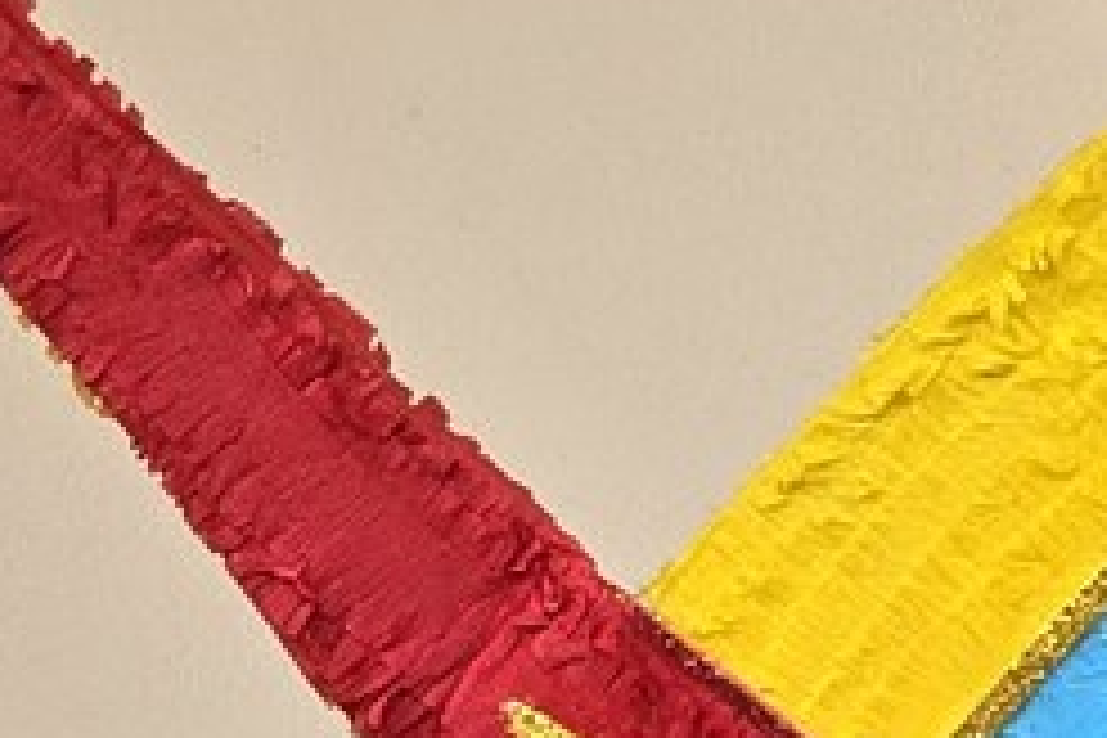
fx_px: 7164
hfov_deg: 8.2
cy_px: 4234
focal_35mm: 233
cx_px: 2565
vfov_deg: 4.6
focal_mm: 6.3
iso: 64
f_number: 1.7
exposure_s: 1/180
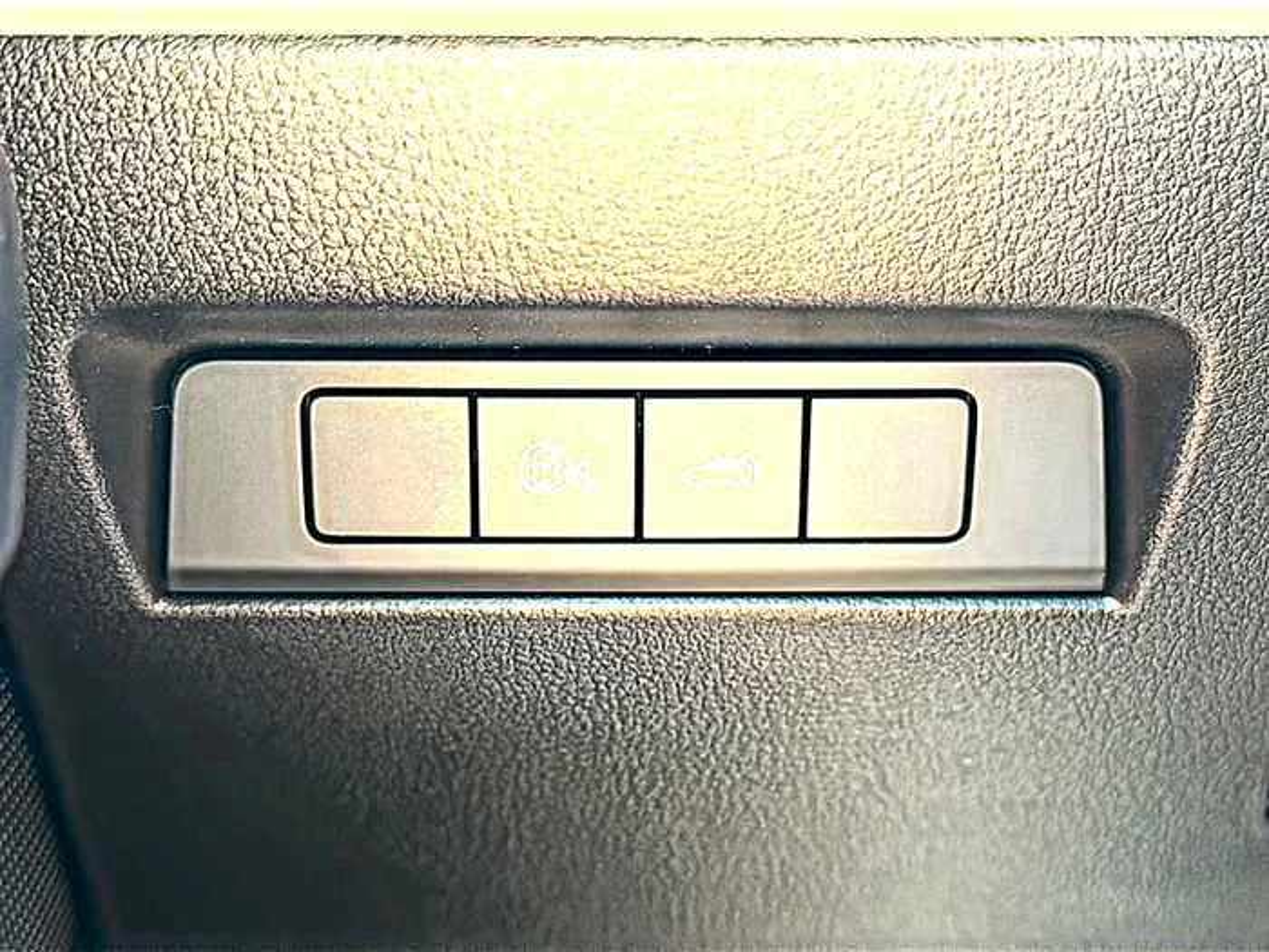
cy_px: 476
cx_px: 634
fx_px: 1650
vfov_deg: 32.2
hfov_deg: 42.1
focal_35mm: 45
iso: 64
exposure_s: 1/40
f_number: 1.78
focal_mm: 6.86
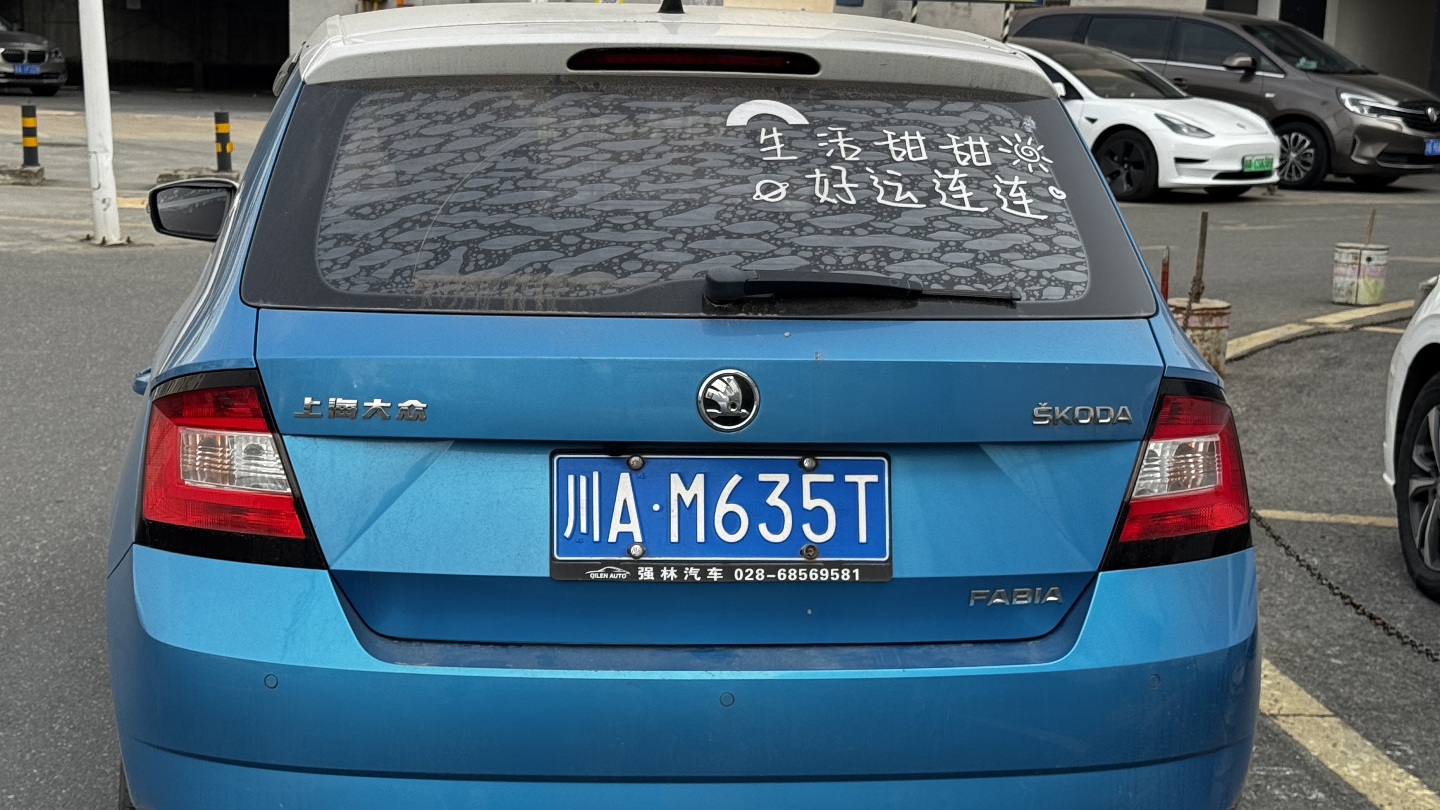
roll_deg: -2.1
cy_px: 476
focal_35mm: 63
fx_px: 2406
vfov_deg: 19.1
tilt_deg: -10.7
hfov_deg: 33.3
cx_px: 657
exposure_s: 1/1366
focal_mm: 6.76
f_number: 1.78
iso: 64
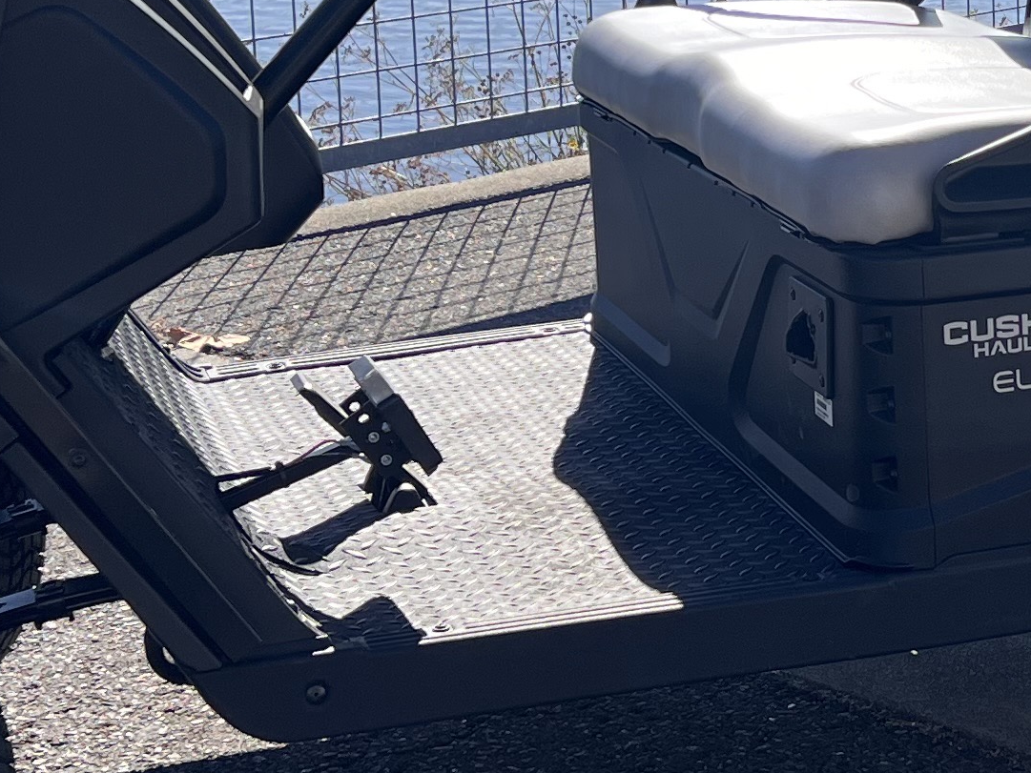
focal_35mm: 97
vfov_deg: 15.1
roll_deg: +0.5
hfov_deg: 19.7
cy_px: 110
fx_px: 2889
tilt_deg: -10.7
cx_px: 994
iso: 50
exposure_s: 1/3165
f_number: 1.5
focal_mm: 5.7
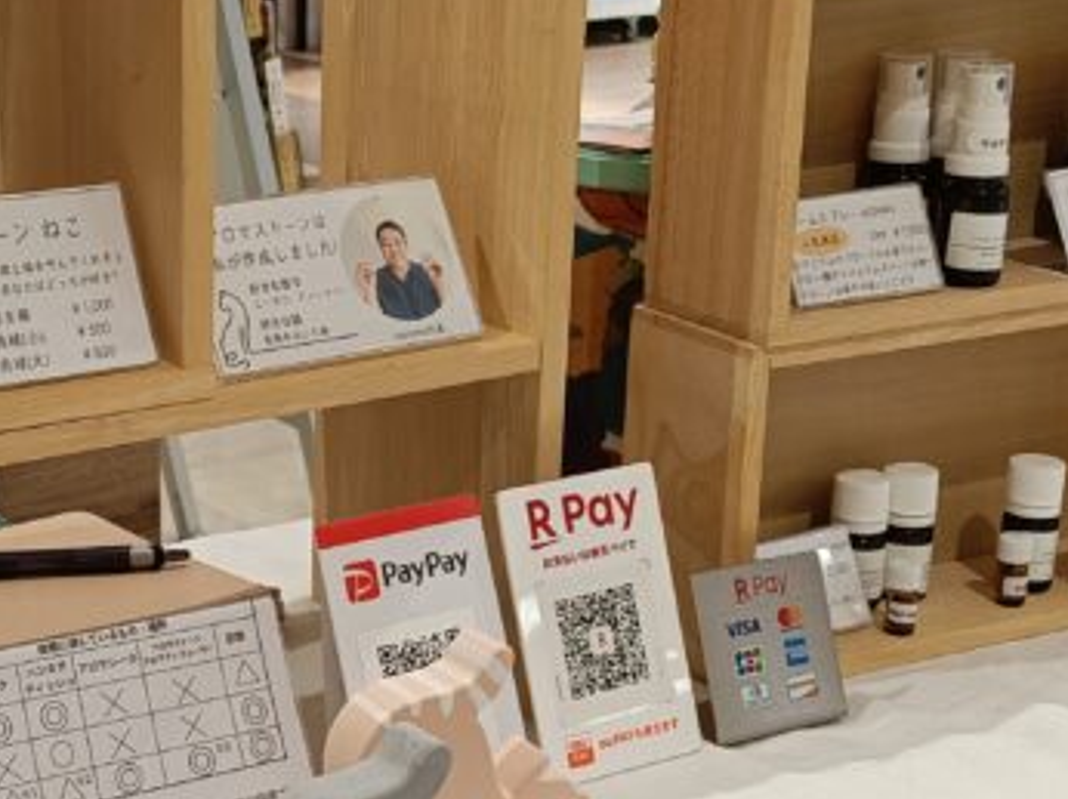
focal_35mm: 74
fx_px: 2282
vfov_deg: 19.8
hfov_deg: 25.6
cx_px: 136
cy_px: 506
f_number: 1.7
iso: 160
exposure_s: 1/50
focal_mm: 4.7
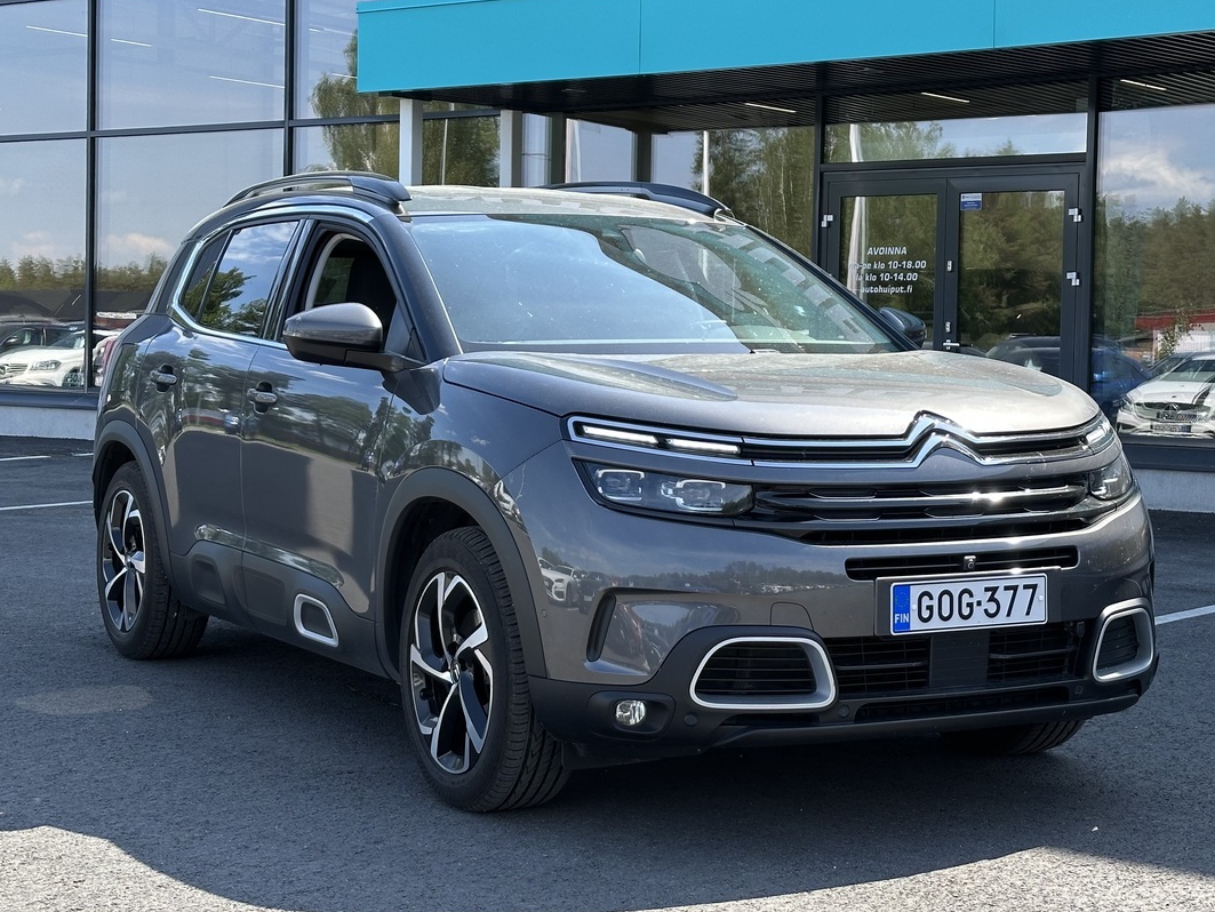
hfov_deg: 29.8
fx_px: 2282
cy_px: 406
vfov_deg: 22.6
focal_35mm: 65
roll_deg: -1.0
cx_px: 624
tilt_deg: -2.0
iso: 64
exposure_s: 1/694
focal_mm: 6.86
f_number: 1.78
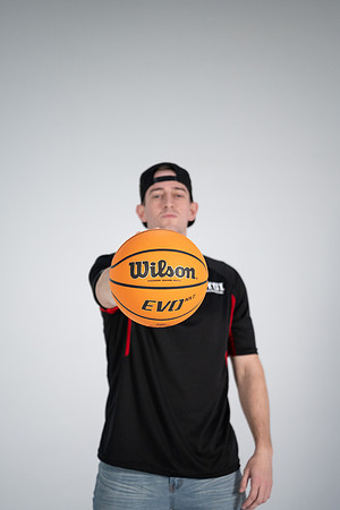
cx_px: 170
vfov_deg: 28.8
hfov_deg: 19.5
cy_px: 255
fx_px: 992
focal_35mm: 70
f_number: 2.8
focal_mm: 70
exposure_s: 1/500
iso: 1250
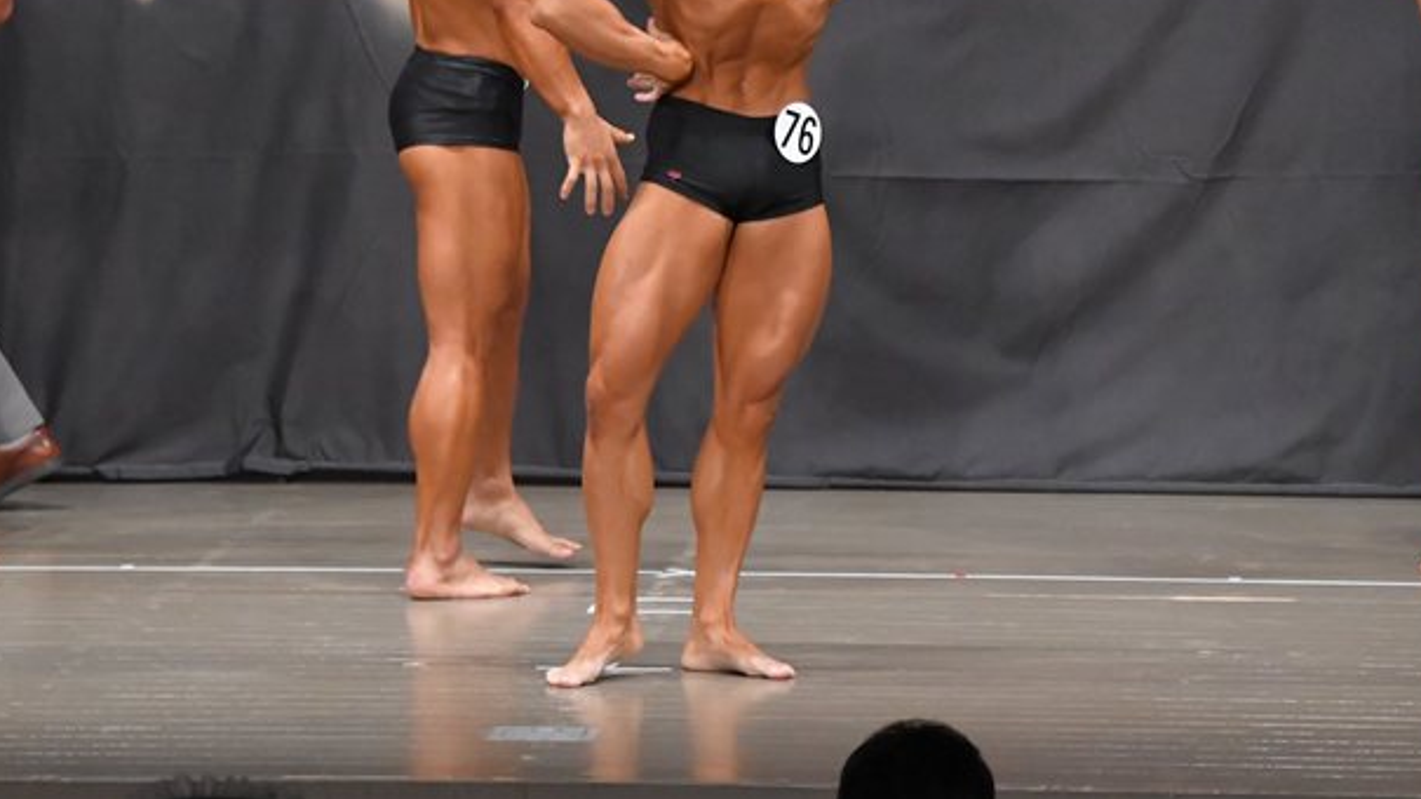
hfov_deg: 8.0
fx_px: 10209
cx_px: 858
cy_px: 197
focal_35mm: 271
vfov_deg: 4.5
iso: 6400
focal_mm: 135
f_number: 5.6
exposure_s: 1/400
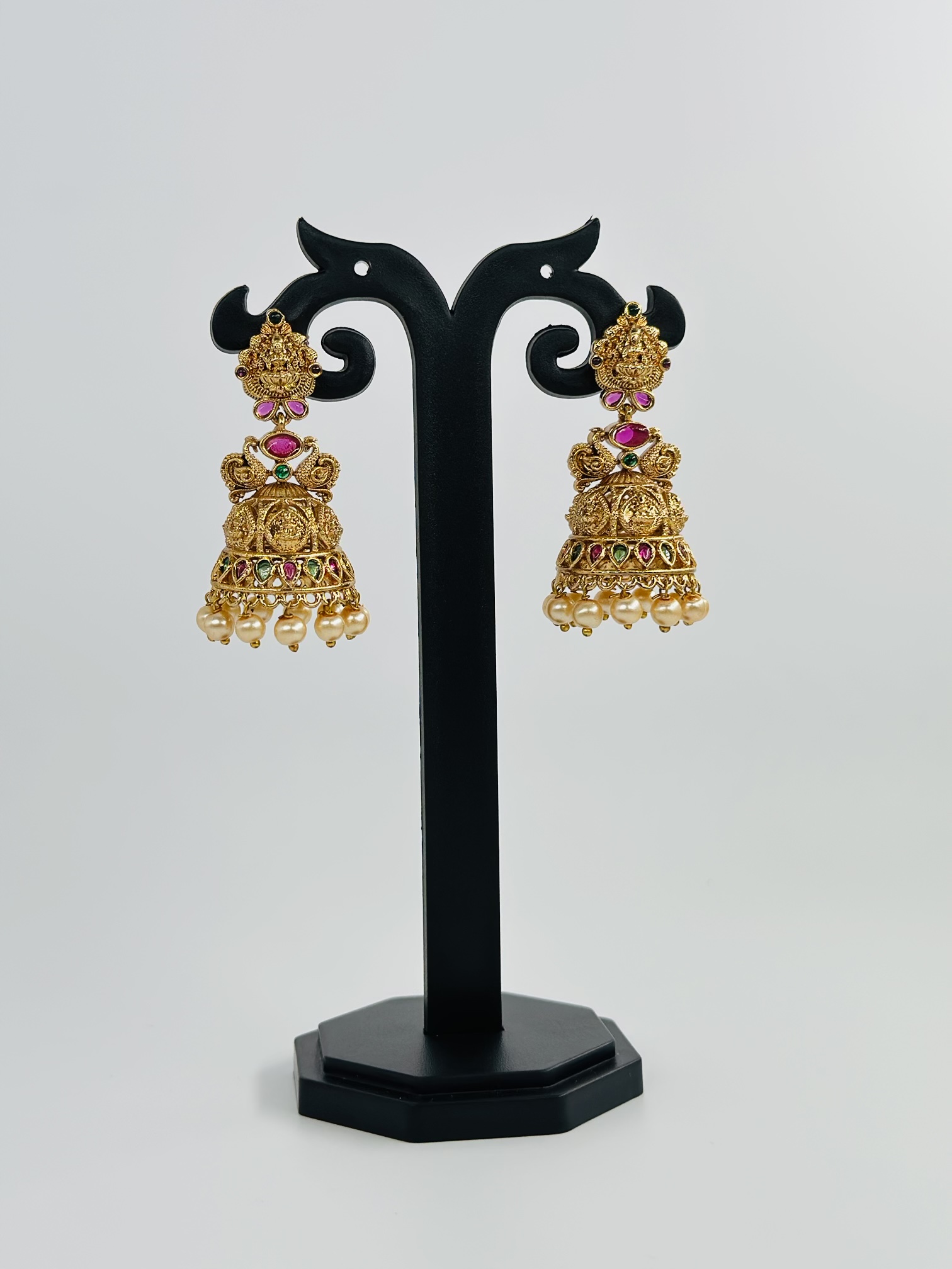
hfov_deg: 30.3
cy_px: 634
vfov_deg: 39.7
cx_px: 476
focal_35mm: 48
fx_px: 1760
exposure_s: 1/1751
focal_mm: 6.86
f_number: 1.78
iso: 80
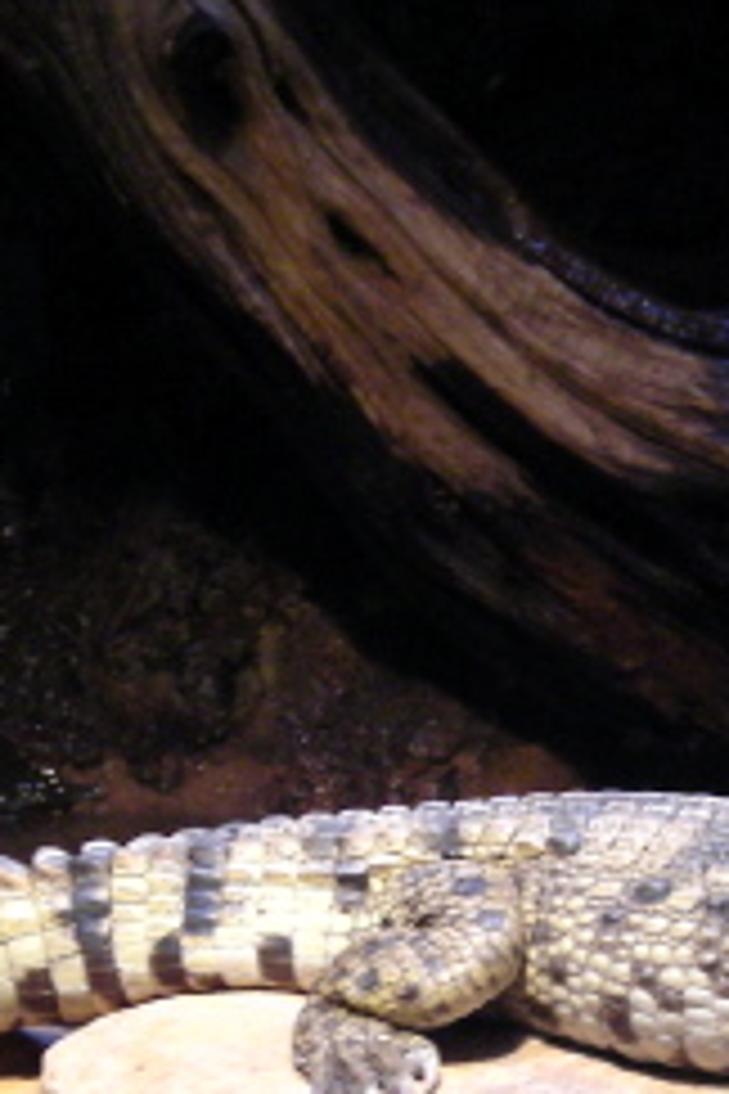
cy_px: 990
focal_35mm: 104
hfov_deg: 13.1
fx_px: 3159
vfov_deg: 19.3
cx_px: 616
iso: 187
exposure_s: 1/30.7
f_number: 3.2
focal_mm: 6.3
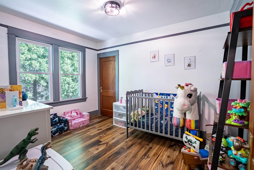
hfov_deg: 96.7
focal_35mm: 16
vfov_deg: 73.8
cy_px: 85
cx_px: 127
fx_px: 113
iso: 400
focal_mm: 16
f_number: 8
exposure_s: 1/100
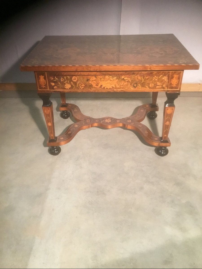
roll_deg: -0.2
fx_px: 241
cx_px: 101
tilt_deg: -35.4
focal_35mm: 31
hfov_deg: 45.4
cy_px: 134
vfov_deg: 58.4
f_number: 2.4
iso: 200
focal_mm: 3.3
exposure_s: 1/25
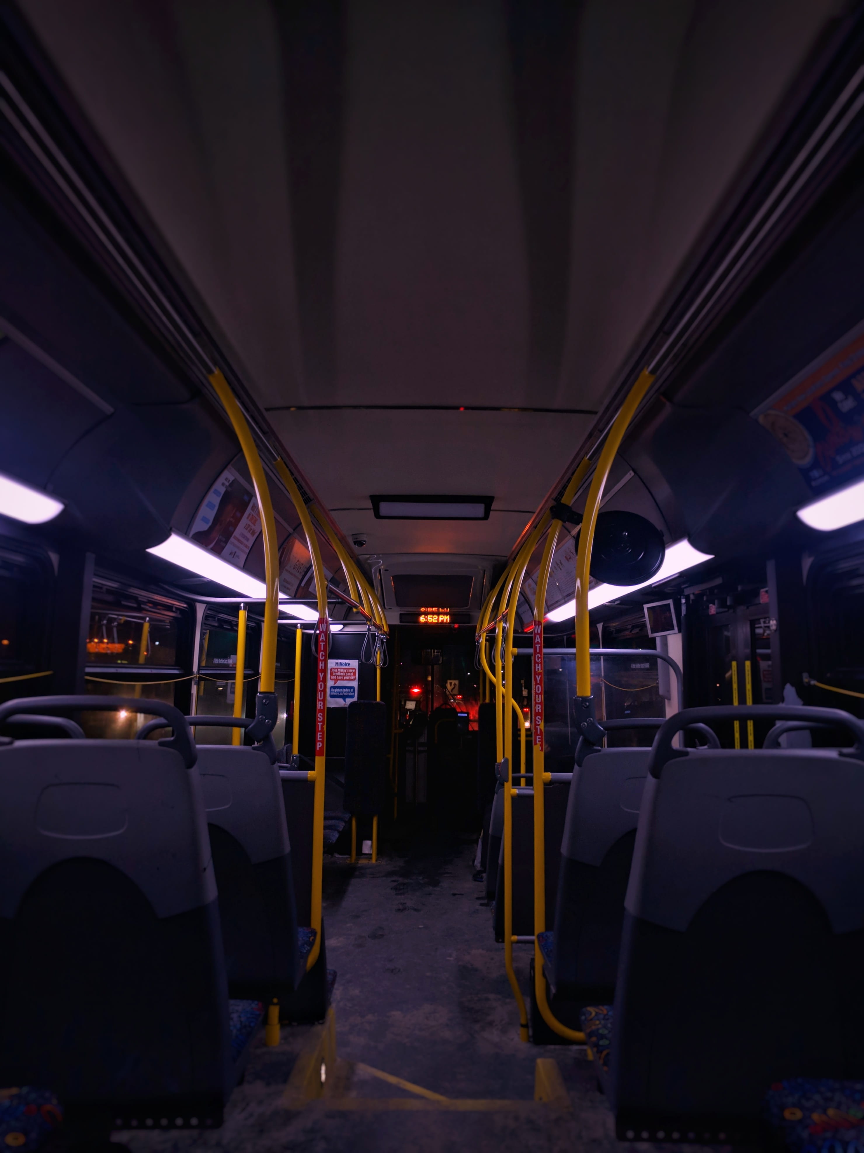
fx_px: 865
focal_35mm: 26
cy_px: 576
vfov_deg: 67.3
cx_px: 432
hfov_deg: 53.1
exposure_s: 1/60
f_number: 2
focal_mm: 4.67
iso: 130
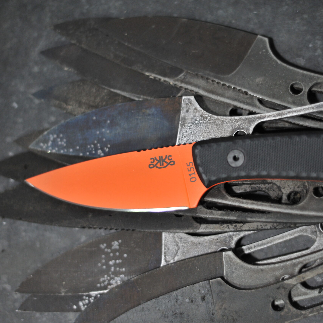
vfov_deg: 26.9
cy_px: 162
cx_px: 218
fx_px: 676
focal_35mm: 64
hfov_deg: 26.7
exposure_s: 1/1000
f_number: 2.2
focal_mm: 50
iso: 1000
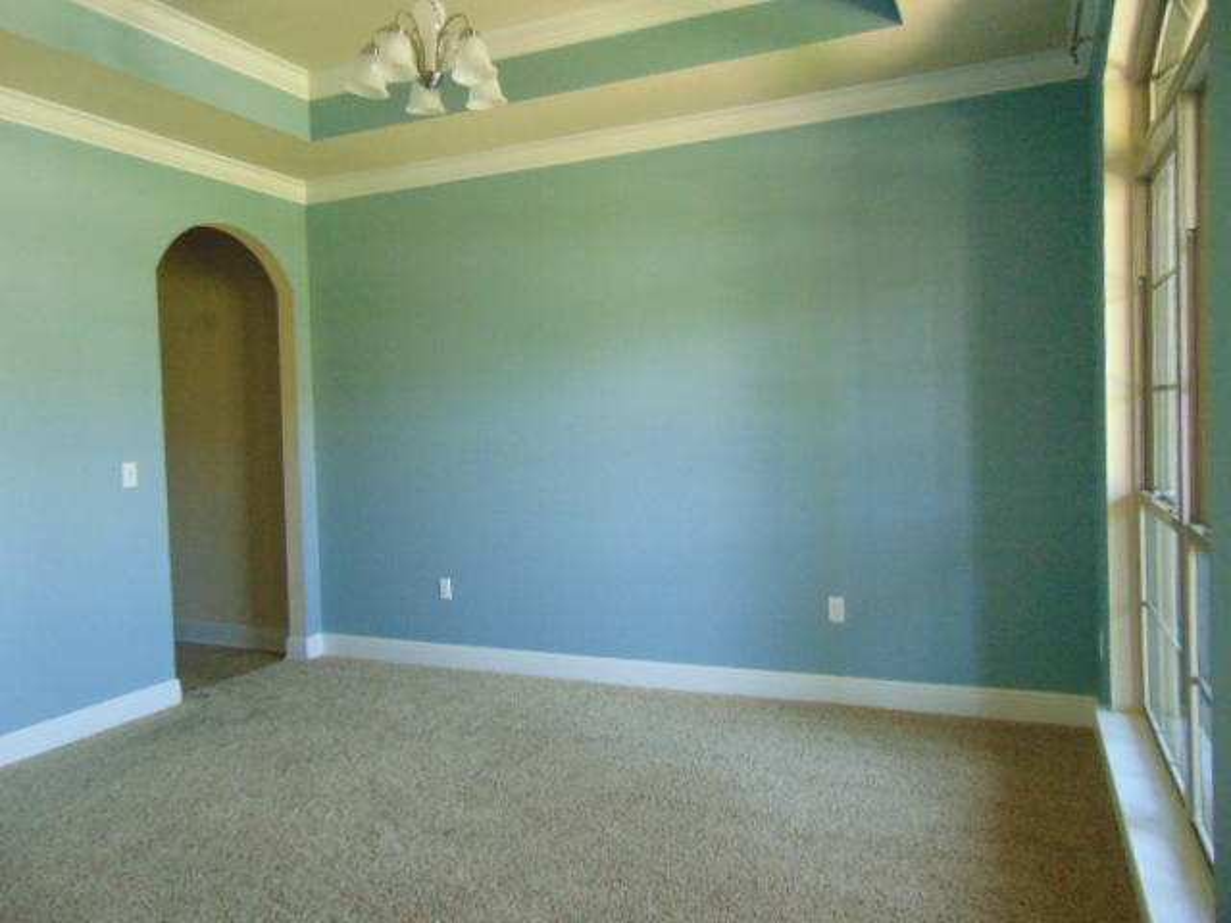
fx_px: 889
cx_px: 616
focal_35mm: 25
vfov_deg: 54.9
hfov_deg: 69.4
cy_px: 462
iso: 320
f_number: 3
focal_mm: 4.5
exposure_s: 1/30
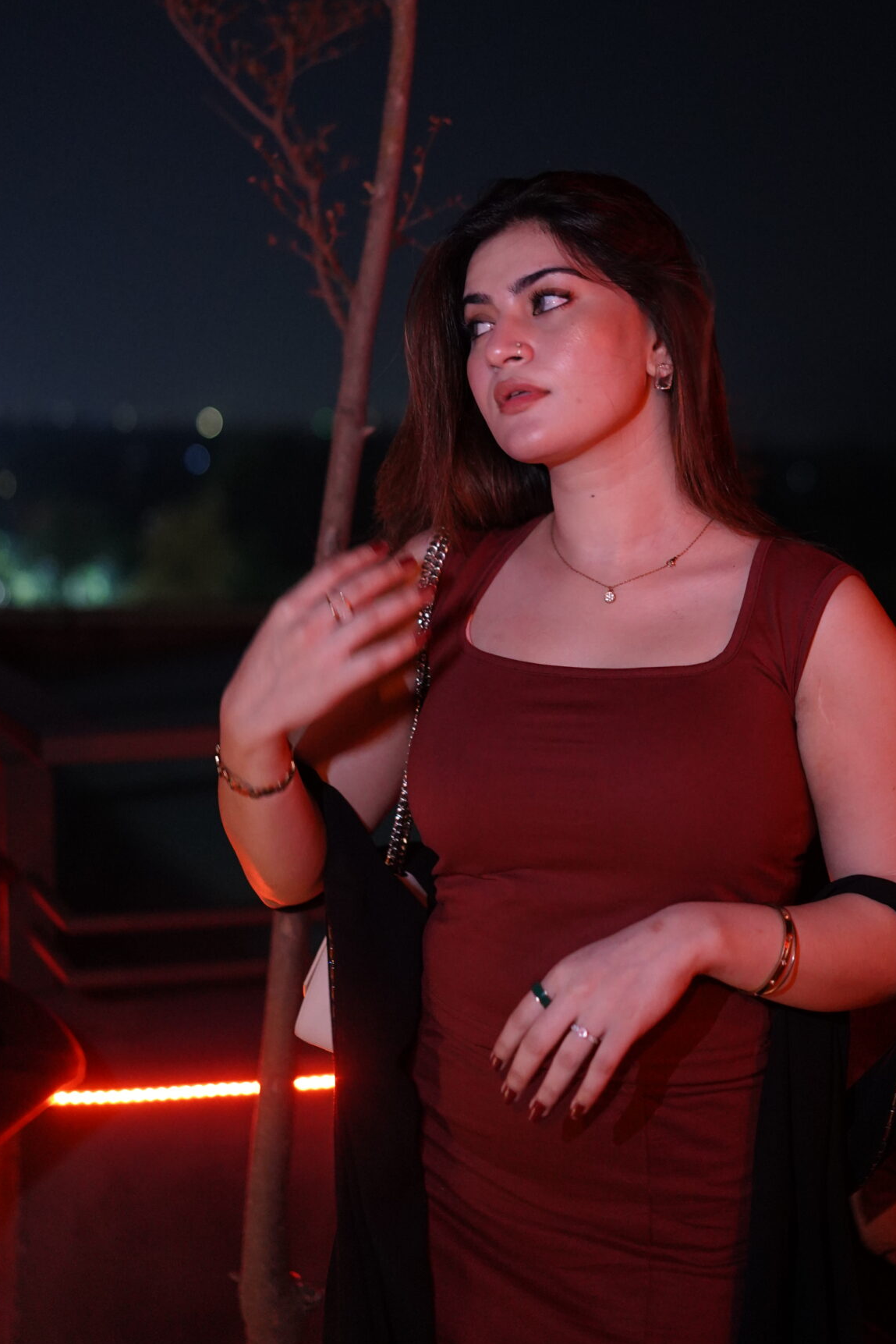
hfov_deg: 25.8
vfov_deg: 37.6
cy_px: 411
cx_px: 618
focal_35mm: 52
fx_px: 1941
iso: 2500
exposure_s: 1/100
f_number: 1.4
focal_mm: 35
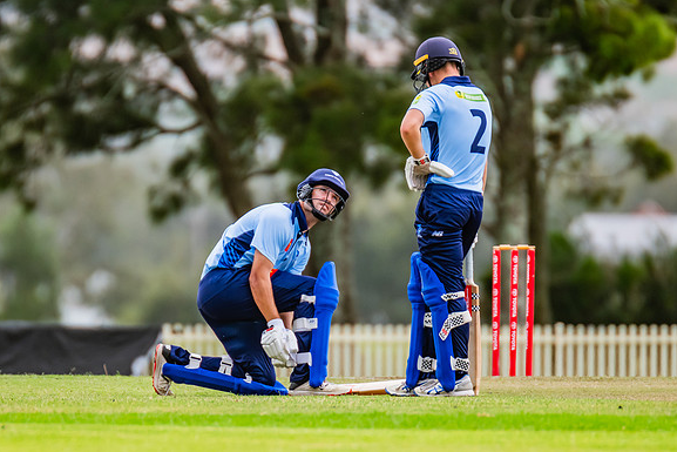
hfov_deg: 2.3
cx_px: 298
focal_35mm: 882
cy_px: 234
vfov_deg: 1.6
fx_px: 16590
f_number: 6.3
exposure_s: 1/1250
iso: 800
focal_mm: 600
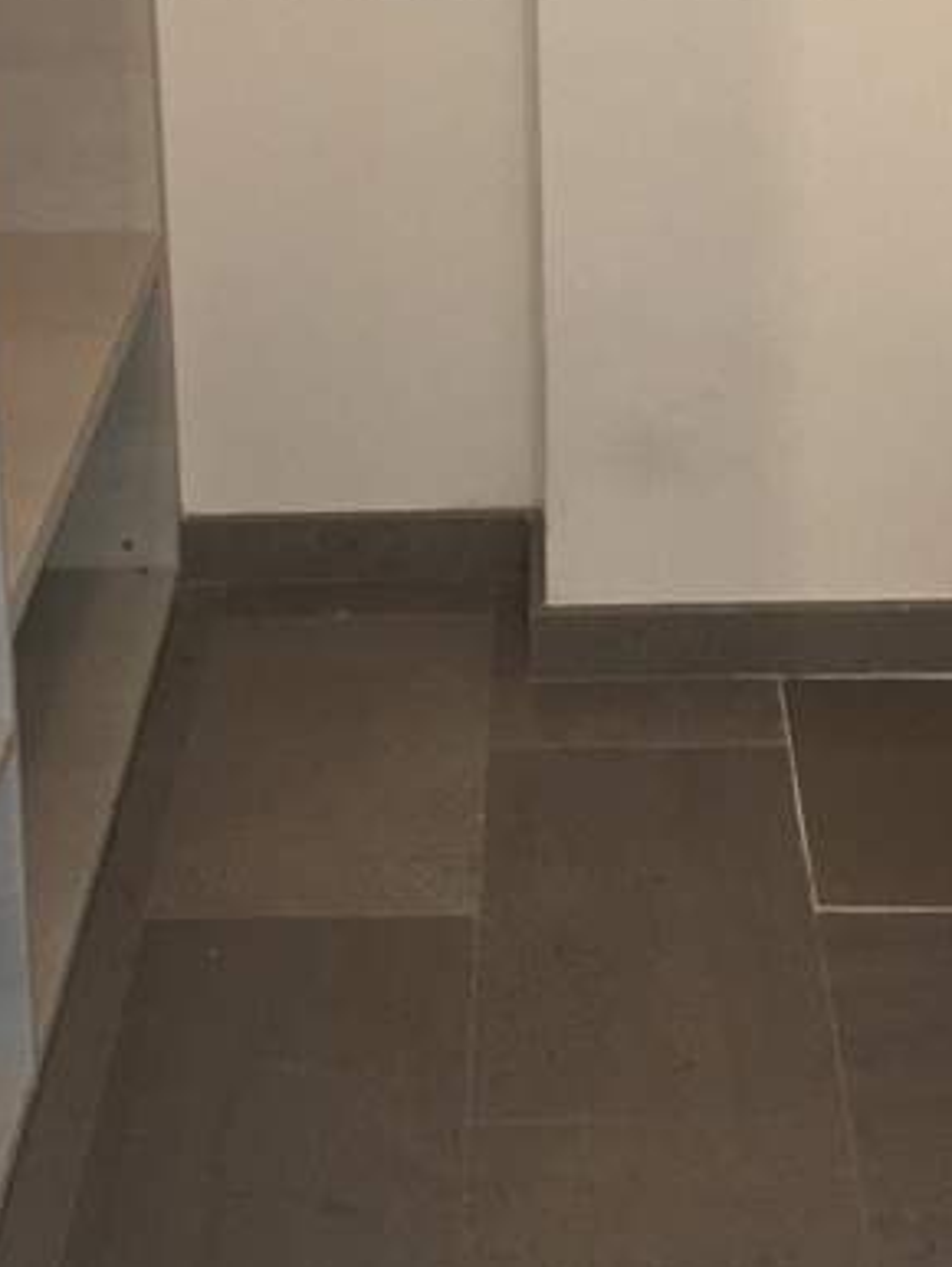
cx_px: 489
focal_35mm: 80
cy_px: -62
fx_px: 2930
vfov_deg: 23.2
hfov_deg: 18.5
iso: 100
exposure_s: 1/30
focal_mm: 4.15
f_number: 2.2
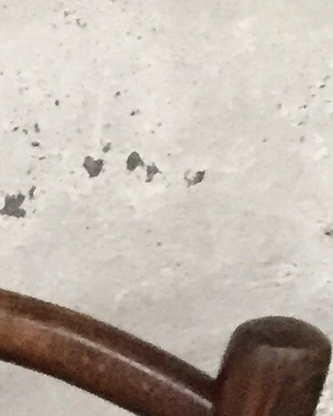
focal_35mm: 203
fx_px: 2501
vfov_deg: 8.1
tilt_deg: -38.9
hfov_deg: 6.7
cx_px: -747
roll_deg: +5.0
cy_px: 1260
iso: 250
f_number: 2.2
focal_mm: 4.15
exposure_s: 1/20
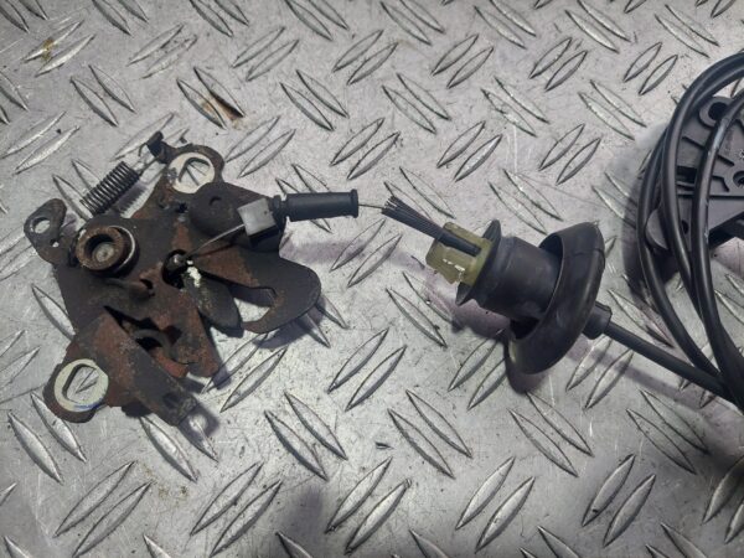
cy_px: 279
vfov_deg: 54.9
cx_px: 372
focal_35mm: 25
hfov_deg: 69.4
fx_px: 537
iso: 50
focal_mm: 5.23
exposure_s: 1/50
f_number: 1.8
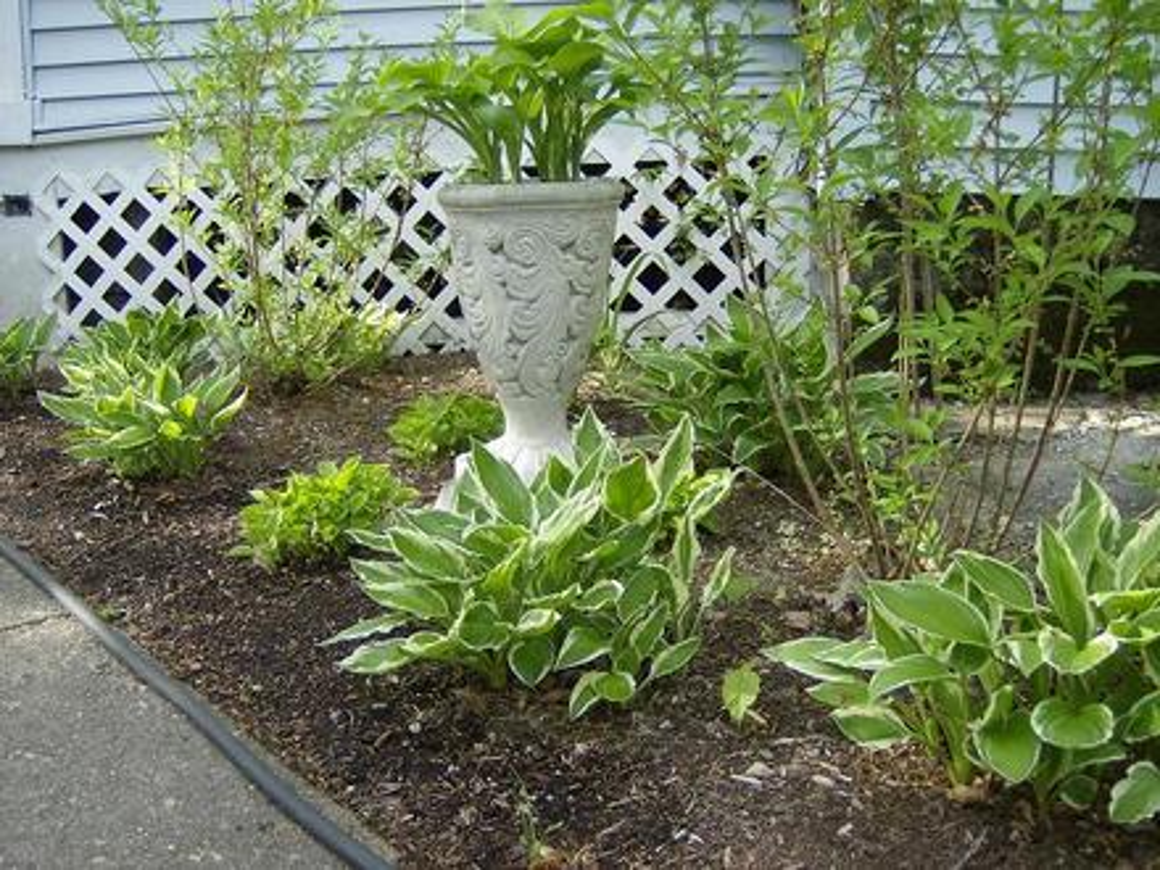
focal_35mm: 36
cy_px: 435
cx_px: 580
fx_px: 1206
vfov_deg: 39.7
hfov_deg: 51.4
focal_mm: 6
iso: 100
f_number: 2.8
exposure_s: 1/188
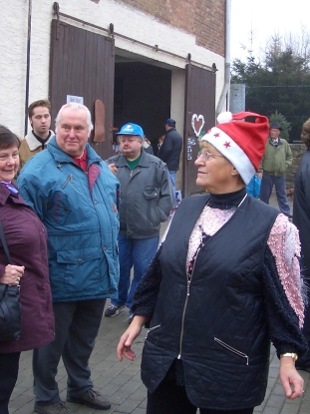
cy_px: 193
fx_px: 645
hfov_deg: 27.0
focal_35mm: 54
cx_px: 141
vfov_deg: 35.5
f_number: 2.6
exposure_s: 1/50
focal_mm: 5.8
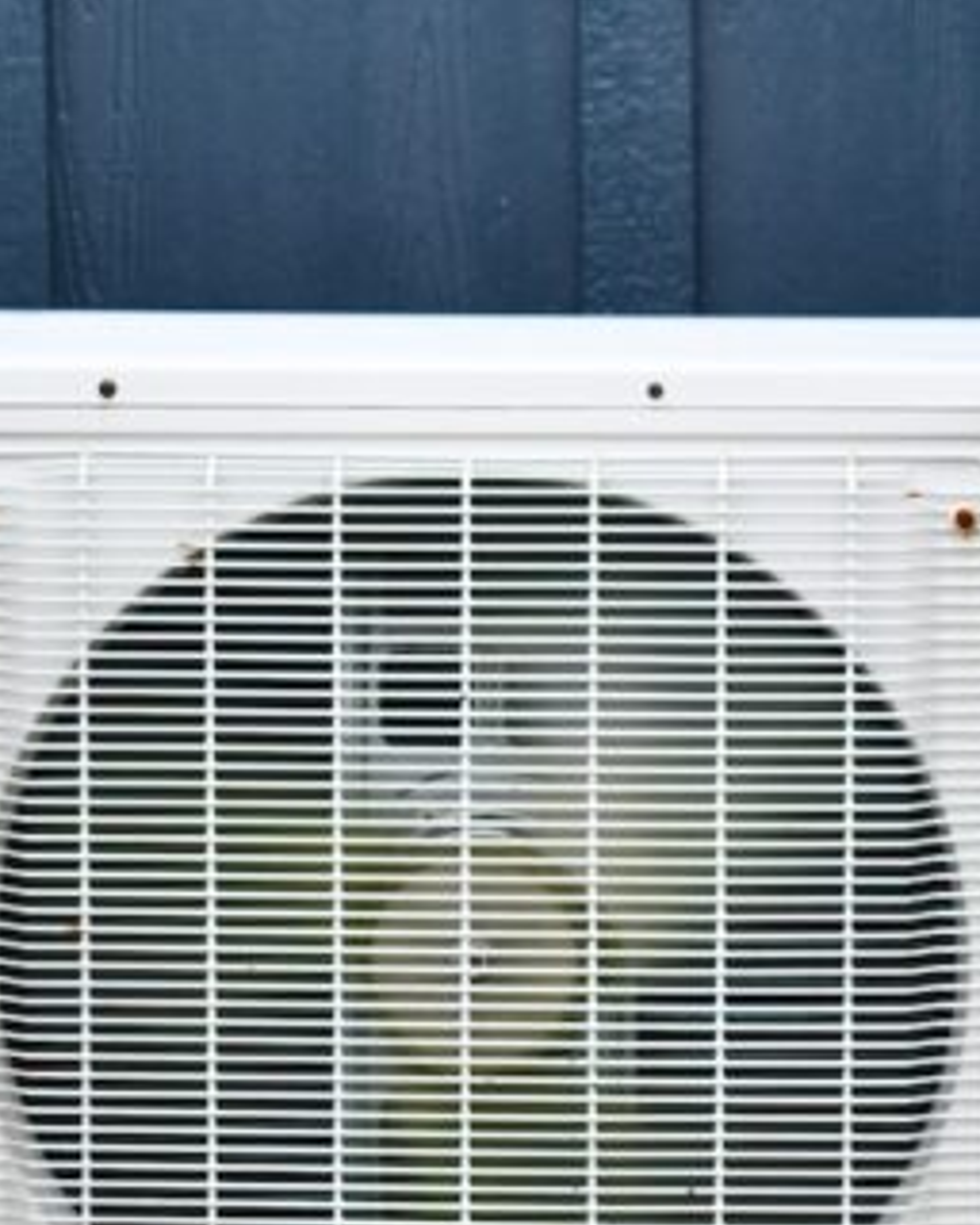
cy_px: 875
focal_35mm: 246
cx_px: 348
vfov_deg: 7.9
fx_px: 8919
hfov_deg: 6.3
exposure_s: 1/160
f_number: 5.6
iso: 800
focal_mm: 55
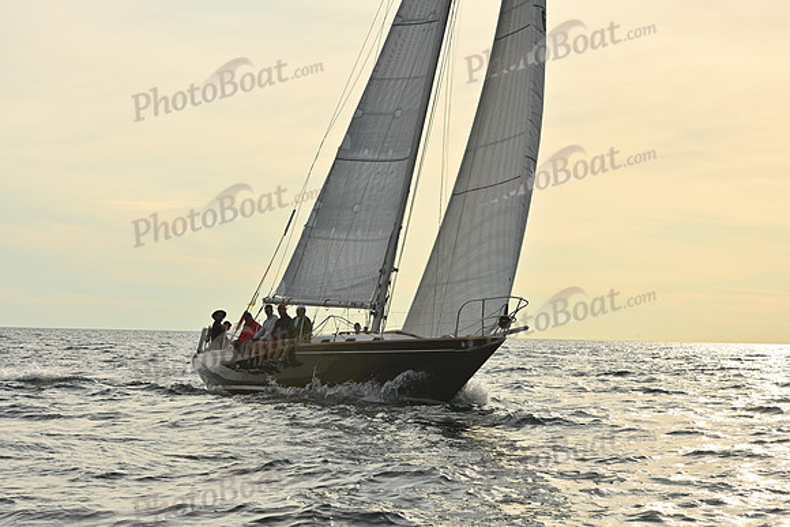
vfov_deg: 14.0
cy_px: 264
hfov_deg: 20.8
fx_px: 2151
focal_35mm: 98
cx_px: 395
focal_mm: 98
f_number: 11
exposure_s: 1/1000
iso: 320
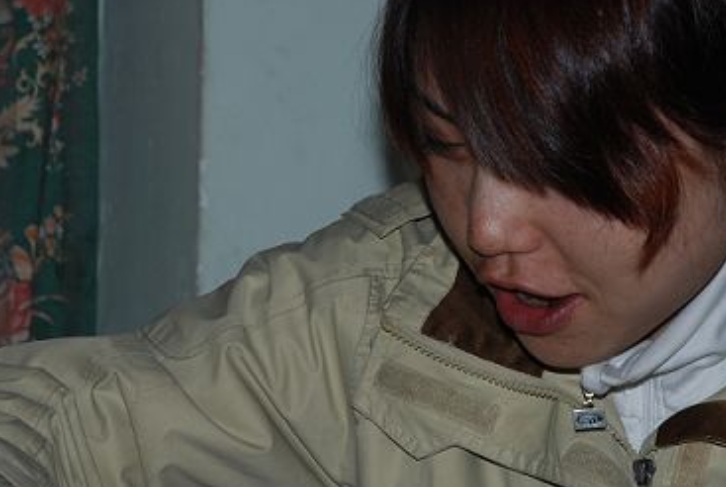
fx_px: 3272
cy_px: 210
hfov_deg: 12.6
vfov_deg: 8.5
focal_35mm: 162
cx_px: 528
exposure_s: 1/60
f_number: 8
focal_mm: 62
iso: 100
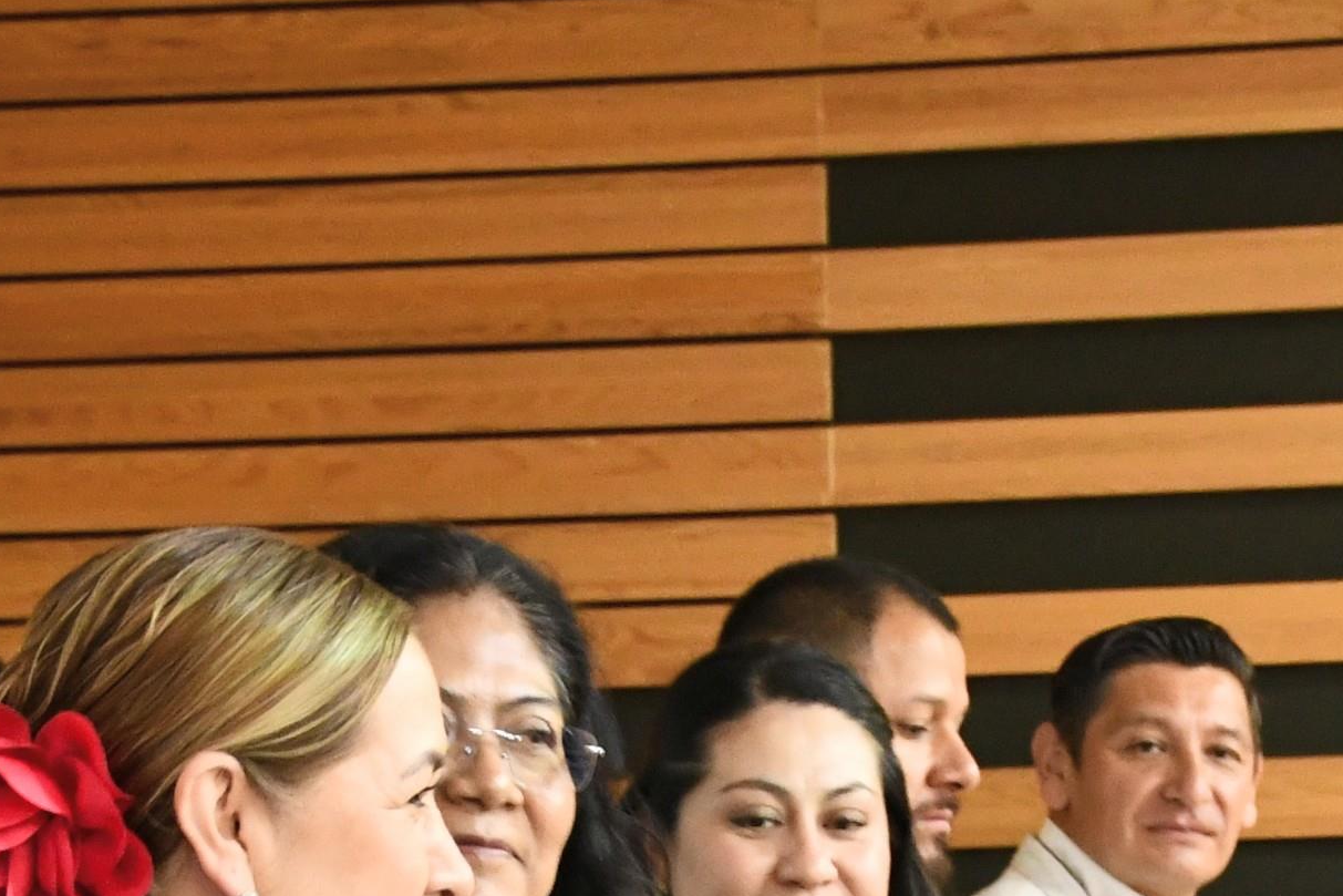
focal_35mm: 179
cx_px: 918
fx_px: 6678
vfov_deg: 7.5
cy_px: 1520
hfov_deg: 11.5
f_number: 5
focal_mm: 35
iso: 2000
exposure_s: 1/40
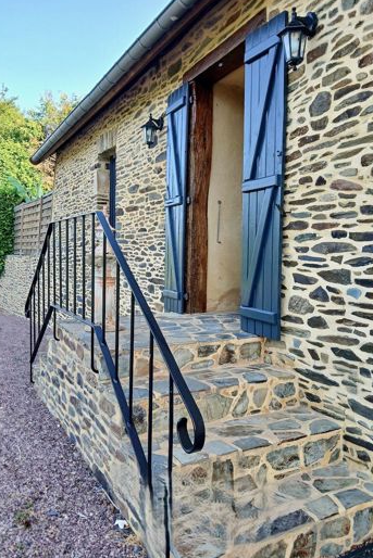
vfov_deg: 65.5
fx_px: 435
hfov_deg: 46.3
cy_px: 275
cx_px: 207
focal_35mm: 28
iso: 25
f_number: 1.8
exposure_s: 1/100
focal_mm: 3.98
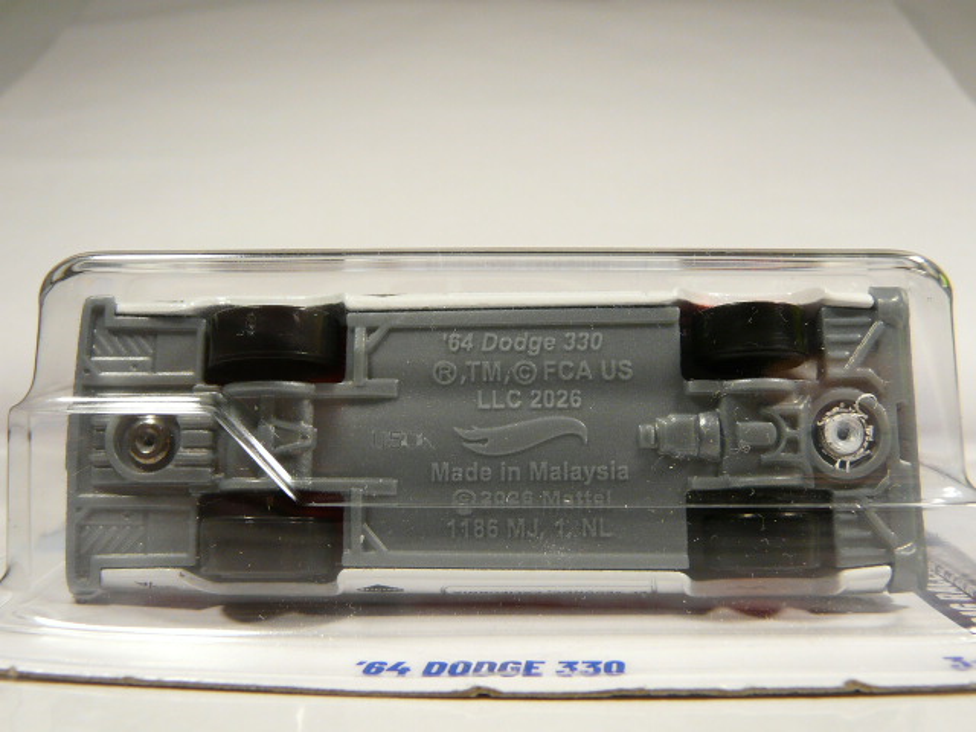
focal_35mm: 34
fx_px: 959
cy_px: 366
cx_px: 488
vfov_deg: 41.8
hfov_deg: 54.0
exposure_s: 1/60
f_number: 2.8
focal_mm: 4.6
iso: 100
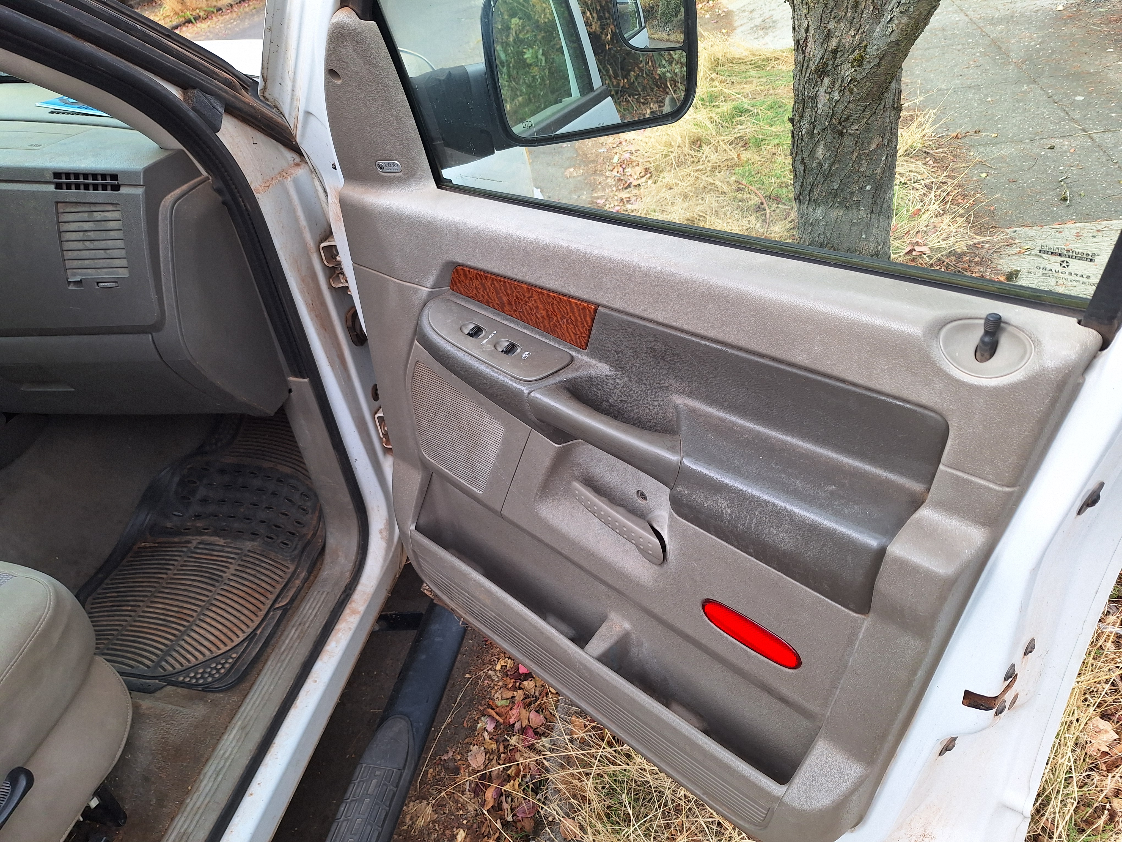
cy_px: 421
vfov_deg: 58.9
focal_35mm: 23
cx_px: 561
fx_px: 745
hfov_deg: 73.9
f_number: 1.8
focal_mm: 5.54
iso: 40
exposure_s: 1/257
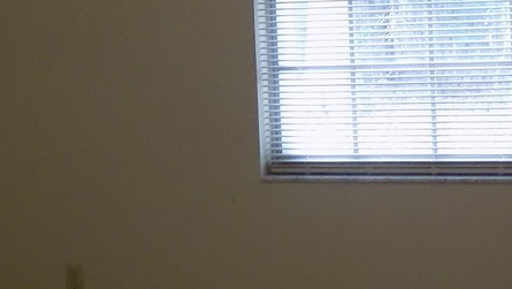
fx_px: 1223
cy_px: -1
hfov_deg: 22.5
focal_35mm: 90
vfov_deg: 13.3
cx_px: 538
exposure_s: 1/30
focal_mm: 4
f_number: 3.1
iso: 220
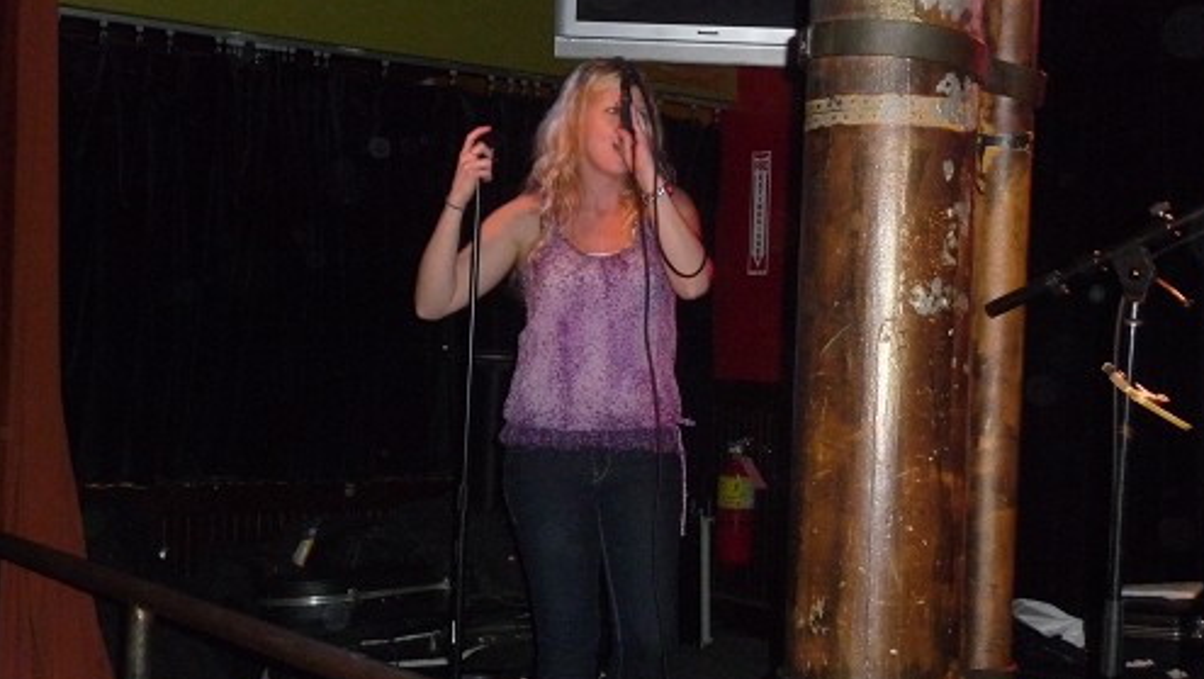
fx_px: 1757
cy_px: 315
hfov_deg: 37.8
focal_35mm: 55
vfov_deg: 21.9
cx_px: 603
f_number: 4.2
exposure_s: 1/30
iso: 640
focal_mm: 8.5
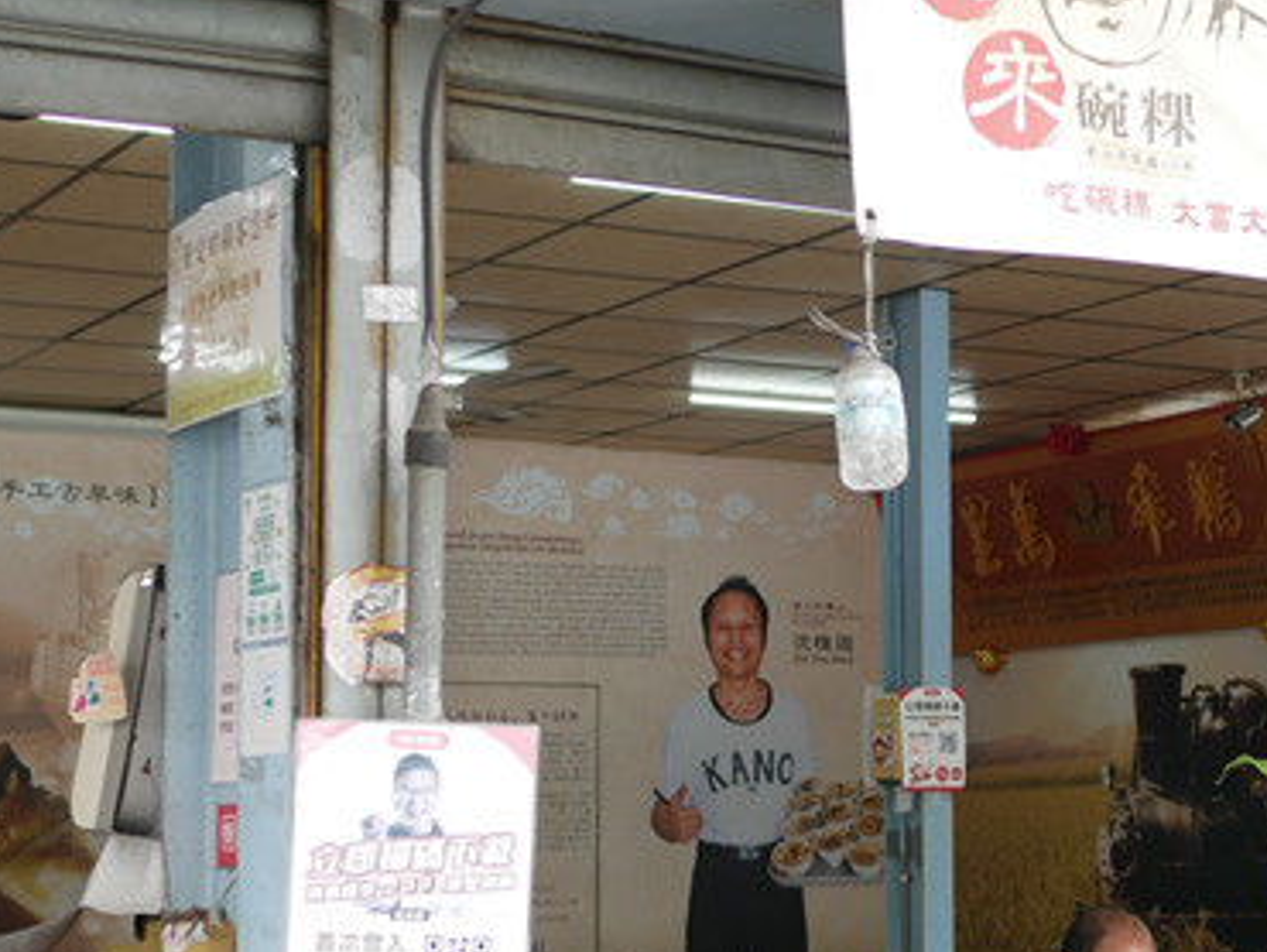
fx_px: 2967
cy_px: 558
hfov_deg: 23.6
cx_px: 1089
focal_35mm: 81
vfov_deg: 18.2
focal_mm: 15
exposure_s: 1/160
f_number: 2
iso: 200
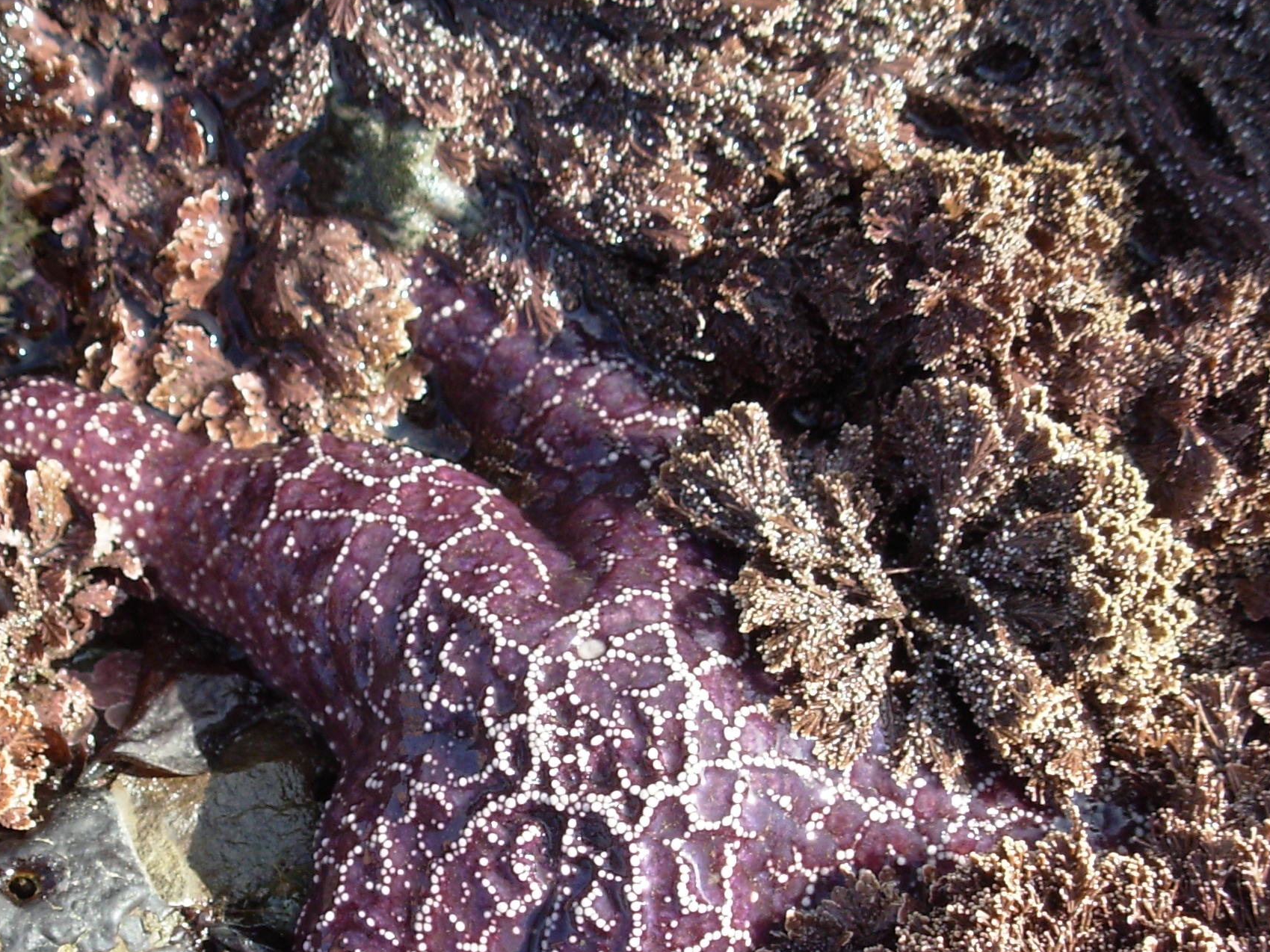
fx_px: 4256
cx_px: 369
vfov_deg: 12.7
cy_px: 732
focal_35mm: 116
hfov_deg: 16.9
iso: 50
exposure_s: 1/186
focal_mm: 11.5
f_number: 3.5
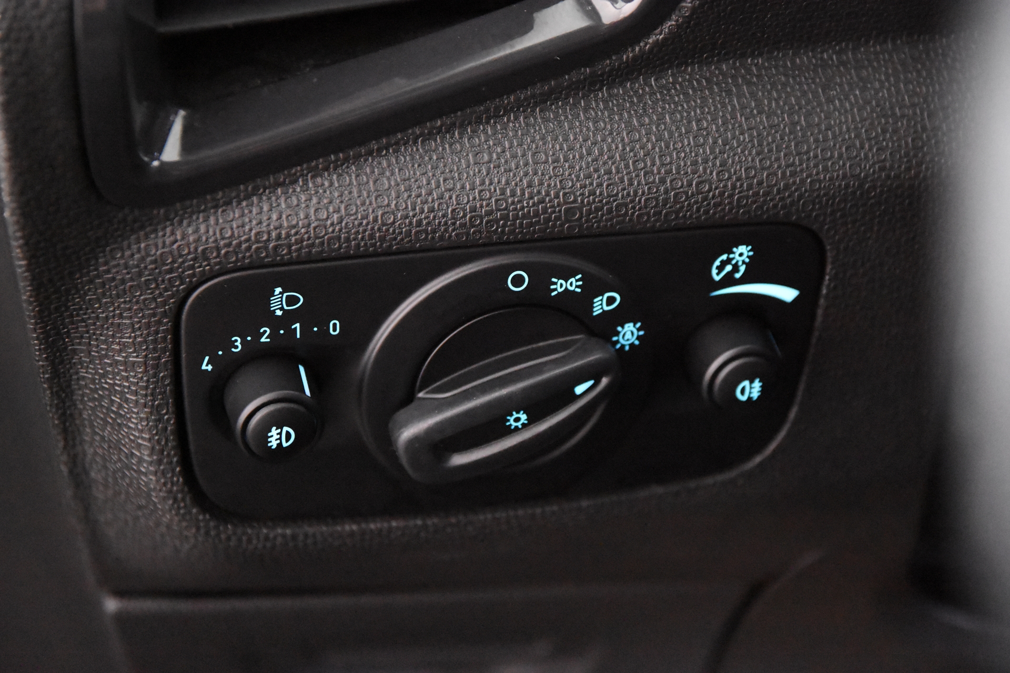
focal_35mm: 105
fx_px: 2946
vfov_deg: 13.0
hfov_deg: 19.5
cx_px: 505
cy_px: 336
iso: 12800
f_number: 4
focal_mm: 70
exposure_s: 1/40
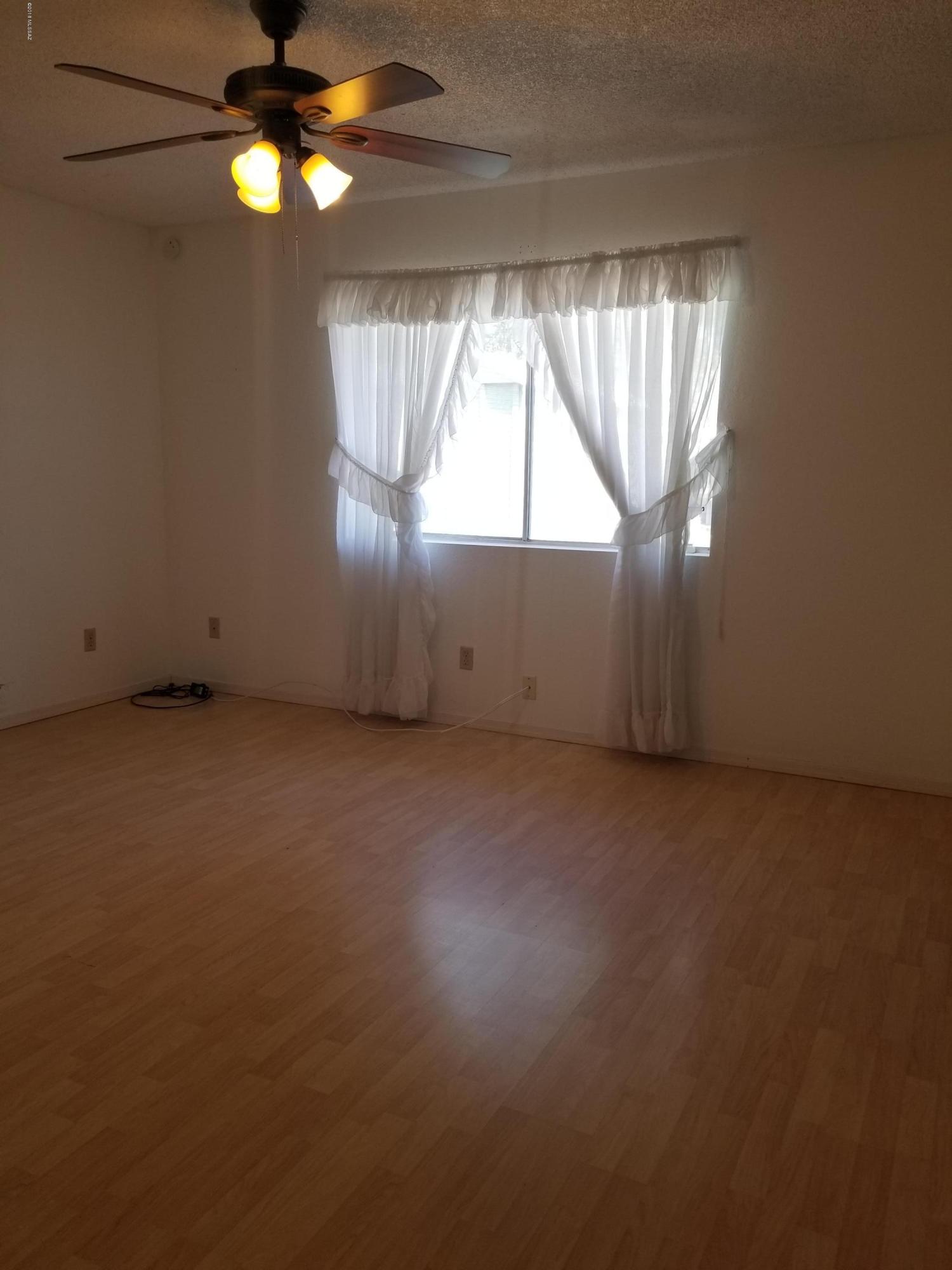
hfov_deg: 53.1
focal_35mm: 26
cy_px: 635
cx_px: 476
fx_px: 953
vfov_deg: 67.3
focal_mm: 4.3
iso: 64
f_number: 1.7
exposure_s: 1/60
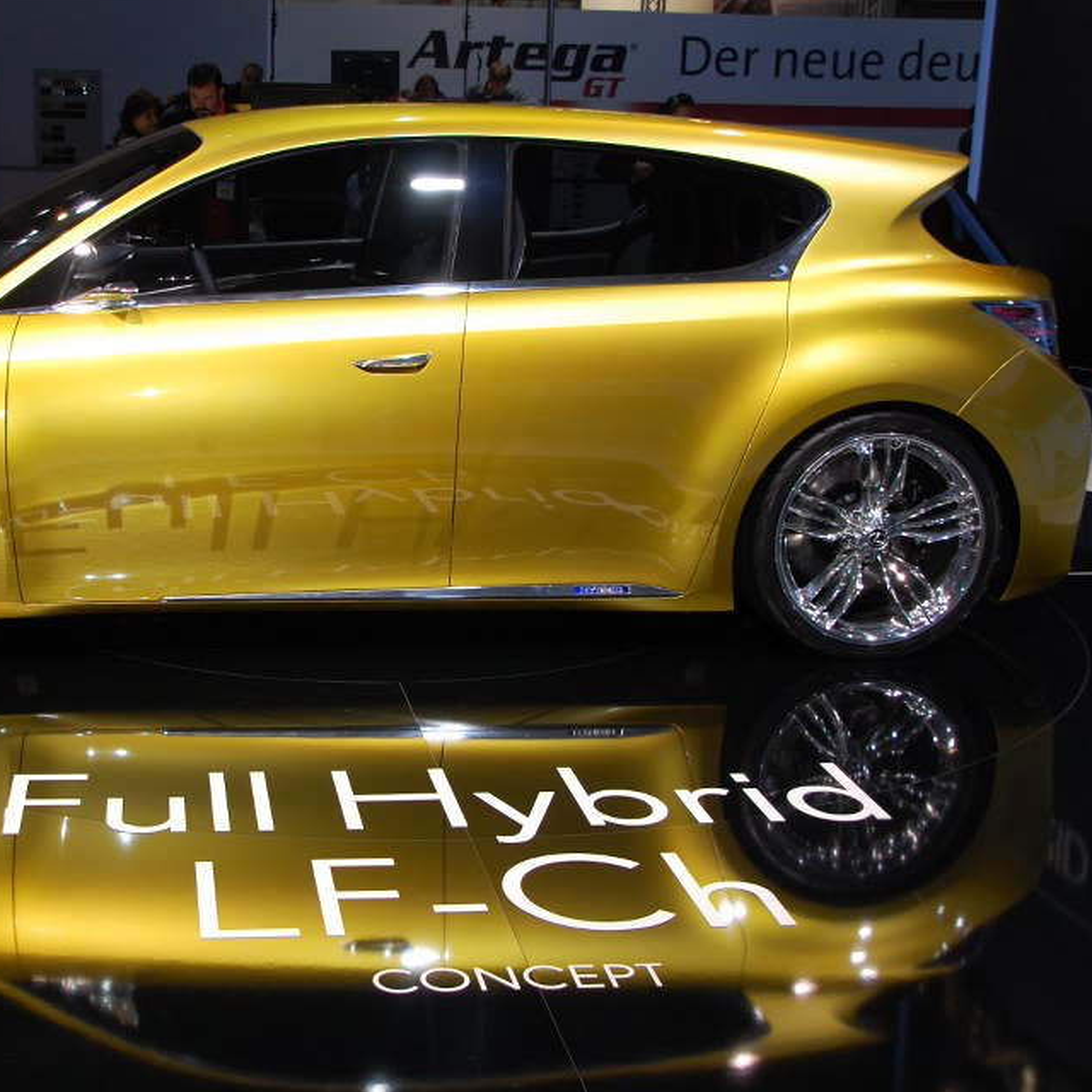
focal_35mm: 53
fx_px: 1892
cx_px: 304
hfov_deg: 31.7
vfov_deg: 32.2
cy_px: 526
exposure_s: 1/500
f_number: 5.6
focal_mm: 26
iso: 400
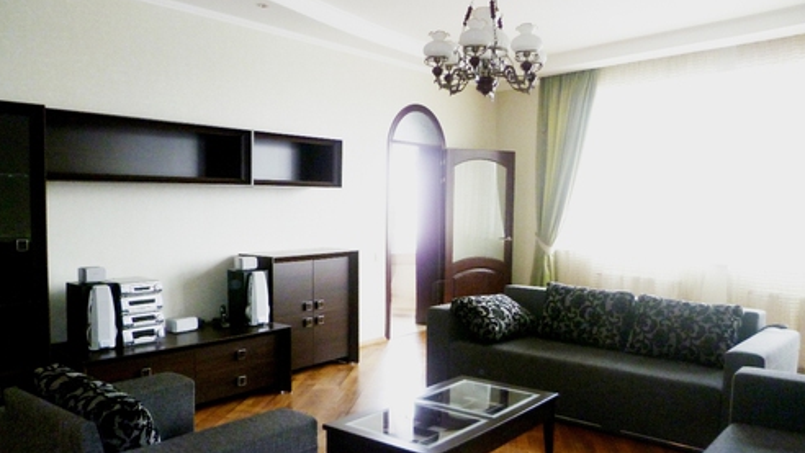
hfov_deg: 62.6
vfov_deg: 37.6
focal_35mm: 31
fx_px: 662
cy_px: 276
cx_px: 406
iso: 200
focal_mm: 5
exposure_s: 1/30
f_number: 2.8
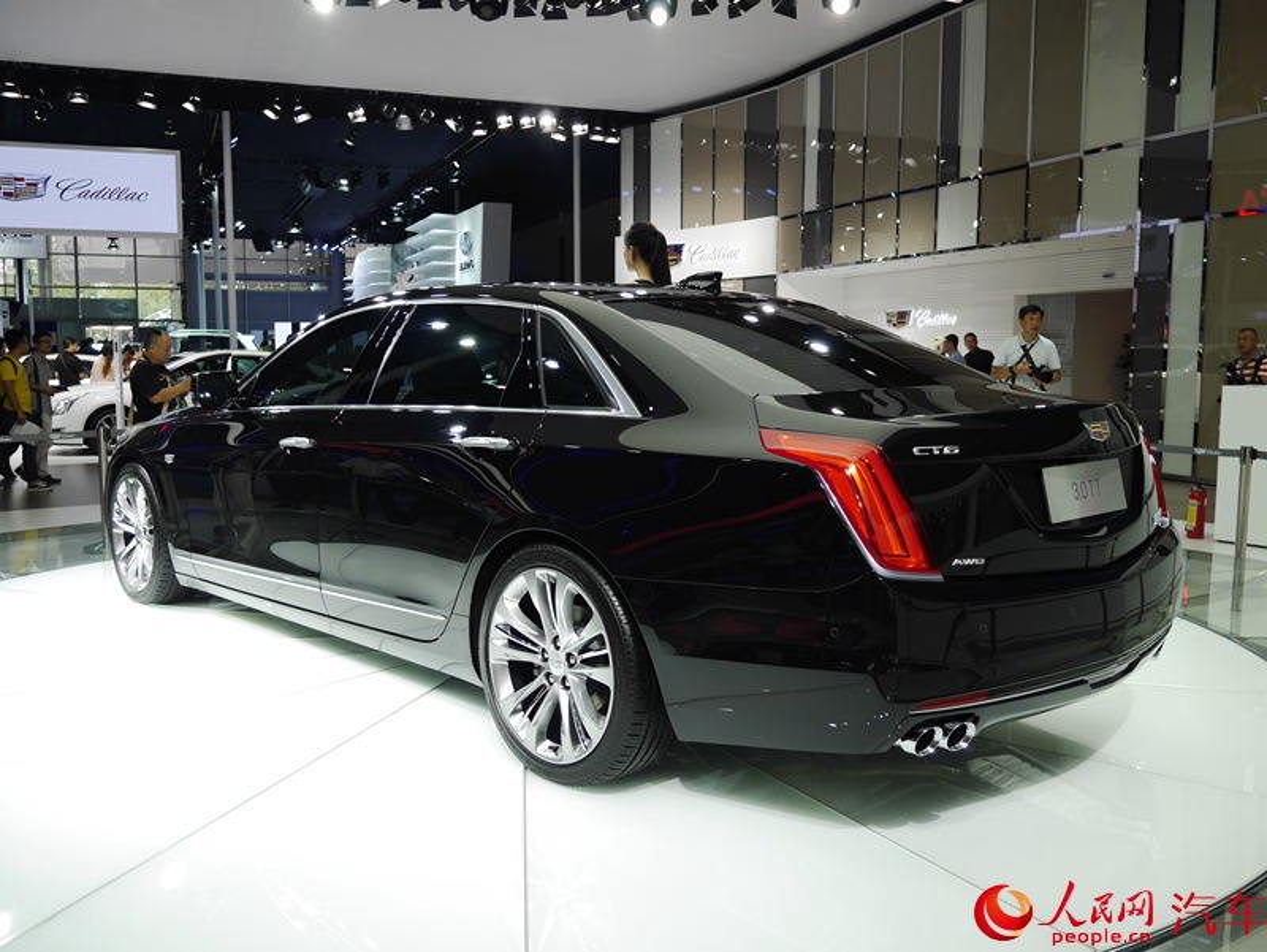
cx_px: 634
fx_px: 1172
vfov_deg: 44.2
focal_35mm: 32
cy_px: 476
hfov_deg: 56.8
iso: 160
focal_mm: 16
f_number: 4
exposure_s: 1/125
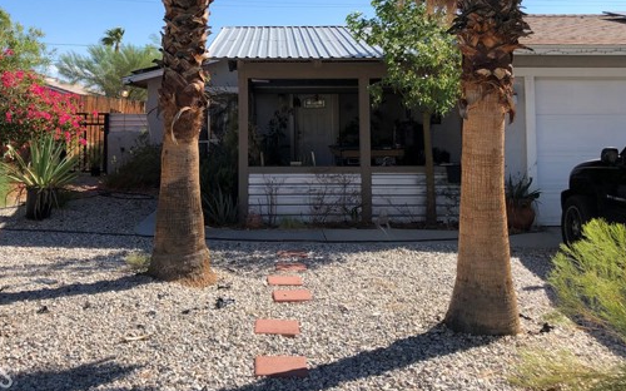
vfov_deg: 32.8
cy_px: 94
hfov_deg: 51.4
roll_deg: -0.5
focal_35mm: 38
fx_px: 648
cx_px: 277
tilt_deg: +1.3
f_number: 1.8
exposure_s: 1/1412
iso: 20
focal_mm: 3.99
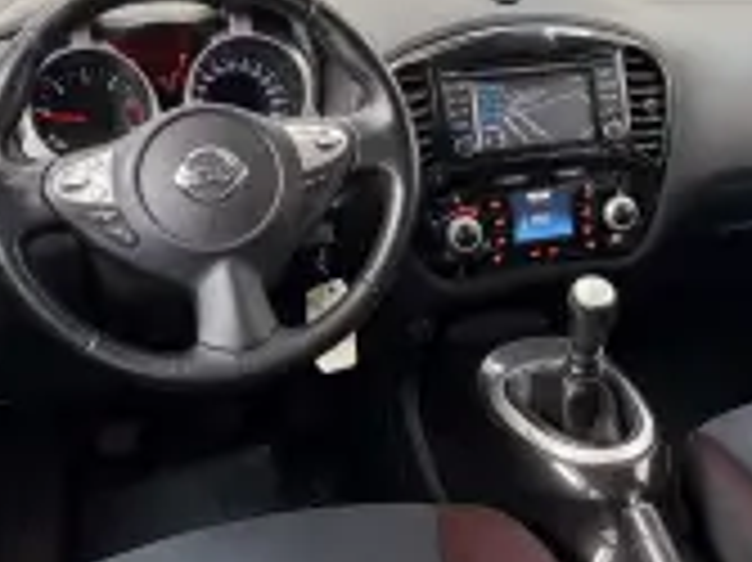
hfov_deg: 34.1
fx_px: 1216
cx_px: 486
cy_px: 189
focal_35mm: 56
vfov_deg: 25.9
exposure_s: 1/60
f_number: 1.6
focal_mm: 5.96
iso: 125
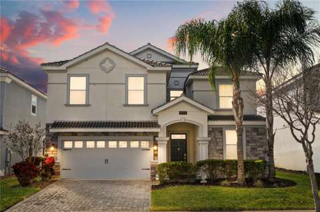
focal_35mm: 35
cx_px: 160
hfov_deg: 54.5
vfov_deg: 37.8
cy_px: 106
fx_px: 311
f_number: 13
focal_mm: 35
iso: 320
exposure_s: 1/500
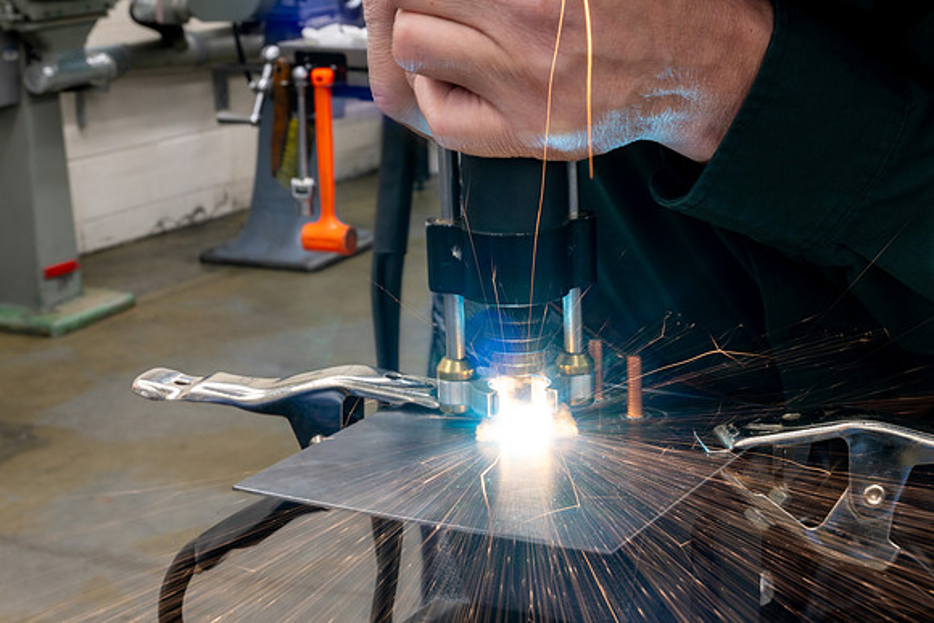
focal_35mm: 70
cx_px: 467
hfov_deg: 28.8
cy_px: 312
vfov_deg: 19.5
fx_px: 1816
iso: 40
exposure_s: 1
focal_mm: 70
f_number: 22
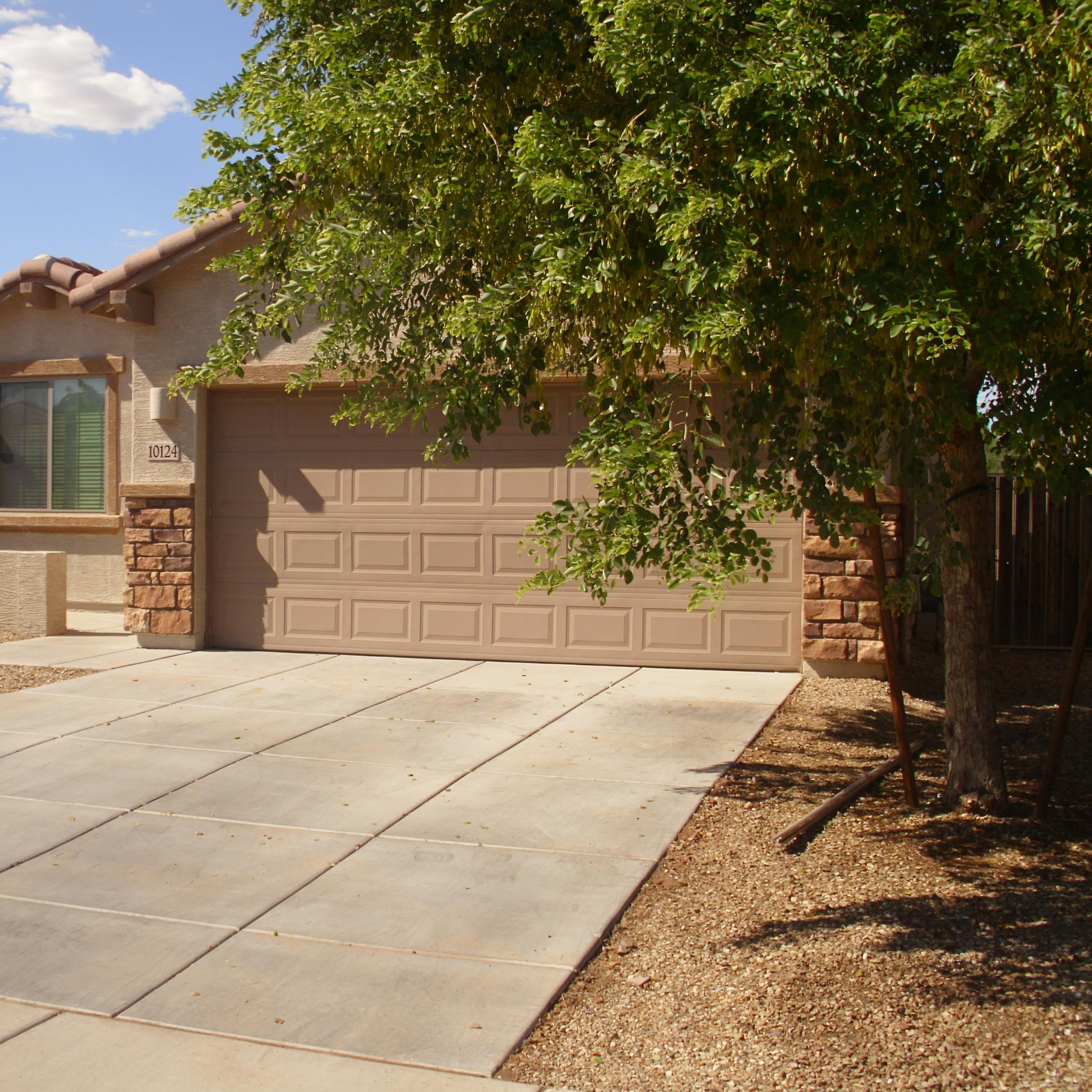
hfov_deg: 37.5
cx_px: 485
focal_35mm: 45
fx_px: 1606
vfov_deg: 37.6
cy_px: 547
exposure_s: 1/158
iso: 50
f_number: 7.3
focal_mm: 6.3
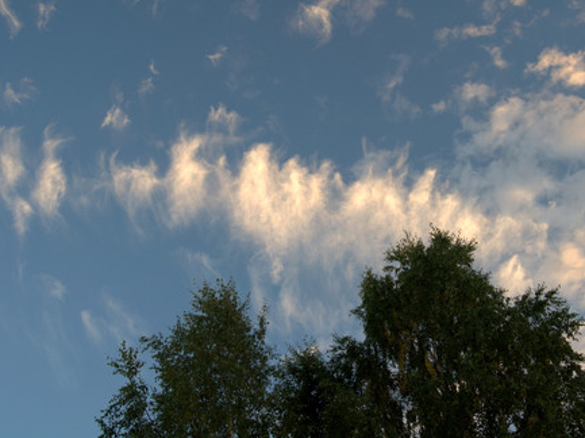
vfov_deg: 35.9
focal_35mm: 40
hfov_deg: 46.8
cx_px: 322
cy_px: 220
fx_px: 675
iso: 200
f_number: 8
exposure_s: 1/60
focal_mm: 24
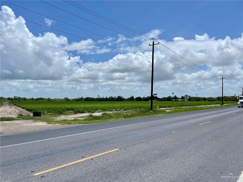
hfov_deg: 67.3
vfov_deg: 53.1
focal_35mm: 26
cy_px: 91
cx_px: 122
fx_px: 183
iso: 32
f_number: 1.6
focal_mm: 5.1
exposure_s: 1/7937
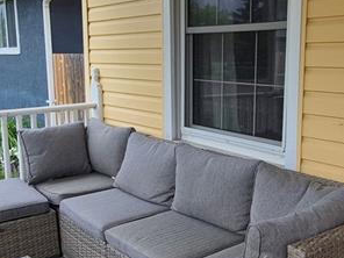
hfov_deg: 42.0
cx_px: 185
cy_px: 145
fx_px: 447
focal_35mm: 45
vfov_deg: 32.1
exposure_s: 1/534
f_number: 2.2
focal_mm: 1.74
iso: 50
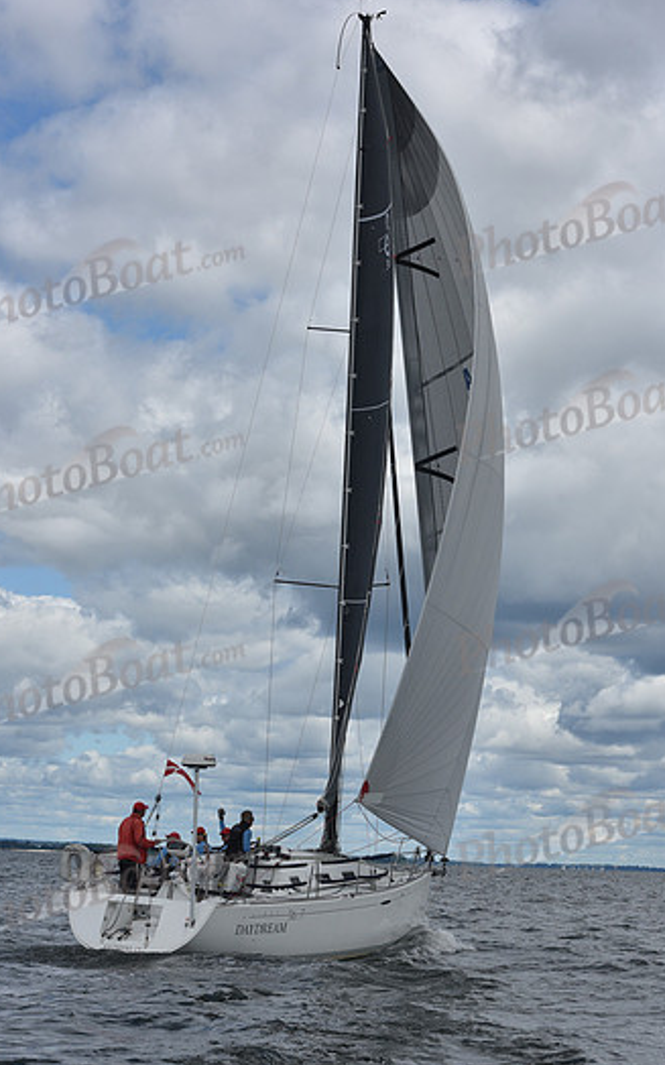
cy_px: 547
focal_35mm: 79
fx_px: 2293
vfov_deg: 26.2
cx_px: 351
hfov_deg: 16.5
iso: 250
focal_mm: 70
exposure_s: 1/800
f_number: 11
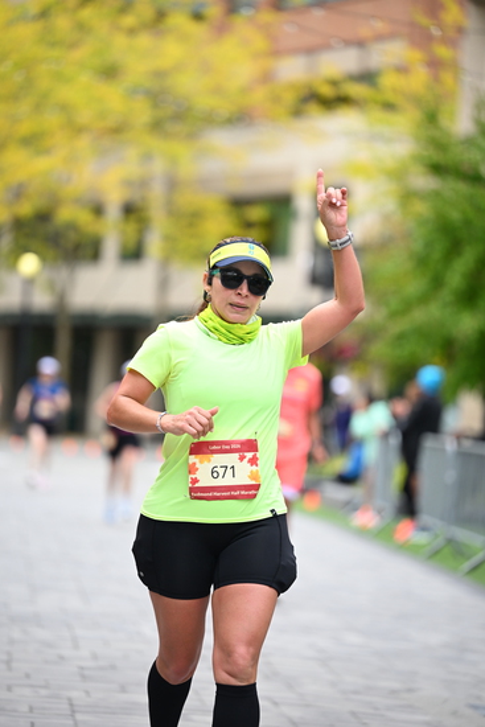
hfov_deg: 8.9
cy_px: 364
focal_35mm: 155
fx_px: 3130
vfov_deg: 13.2
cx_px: 242
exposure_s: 1/2000
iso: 640
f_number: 2.8
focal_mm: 155
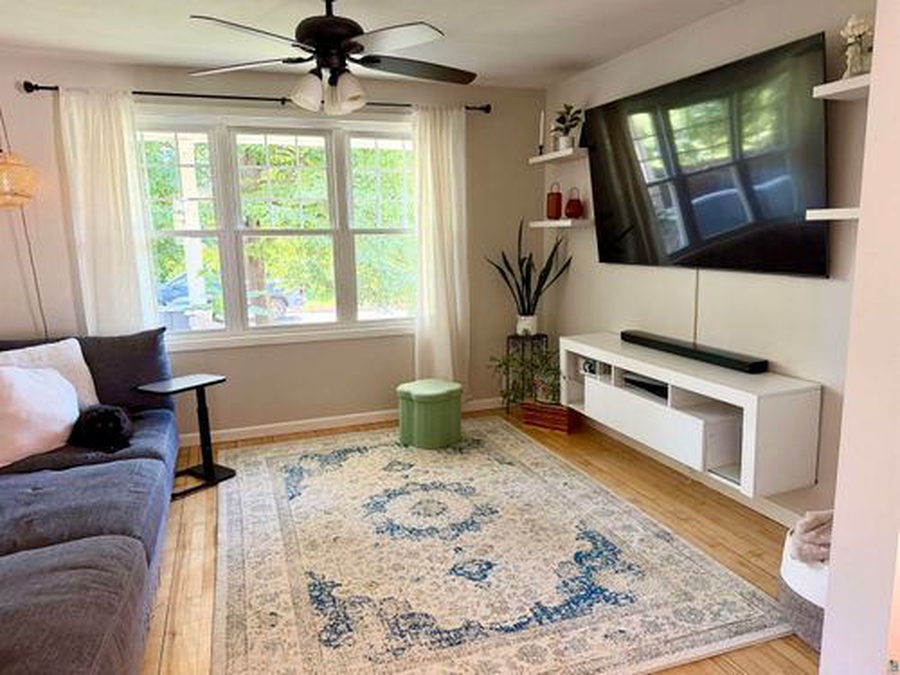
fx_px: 624
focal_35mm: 24
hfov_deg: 71.6
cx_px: 450
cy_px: 338
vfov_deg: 56.8
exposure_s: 1/60
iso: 250
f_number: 1.78
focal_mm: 6.76
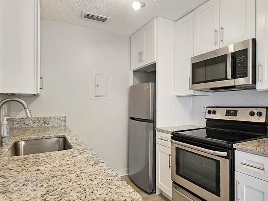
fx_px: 155
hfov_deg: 81.5
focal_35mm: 20
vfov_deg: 65.3
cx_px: 147
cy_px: 121
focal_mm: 2.2
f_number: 2.2
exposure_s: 1/60
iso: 200
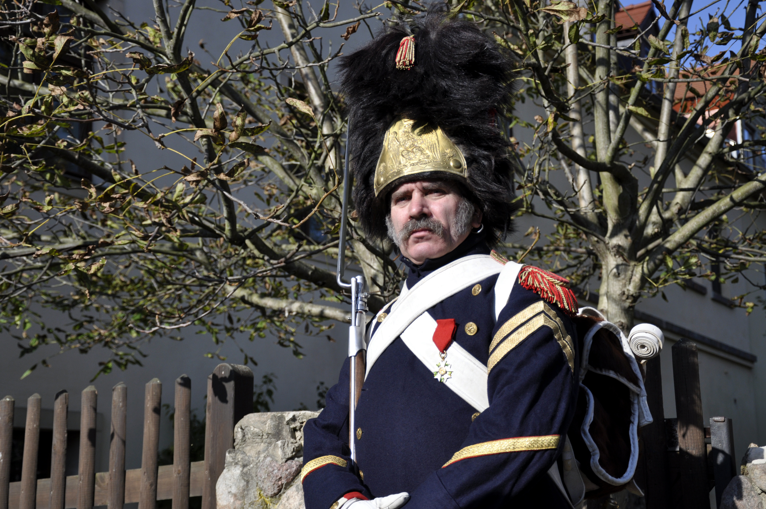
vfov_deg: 21.9
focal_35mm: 62
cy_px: 249
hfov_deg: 32.4
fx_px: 1318
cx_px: 374
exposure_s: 1/1250
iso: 200
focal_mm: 40
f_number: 4.5
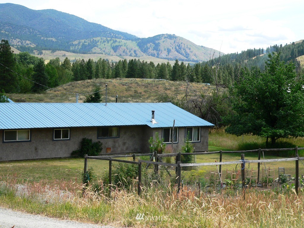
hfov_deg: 29.8
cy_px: 114
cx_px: 152
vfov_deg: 22.6
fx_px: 571
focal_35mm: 65
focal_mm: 10.7
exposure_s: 1/1000
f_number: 2.8
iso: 100
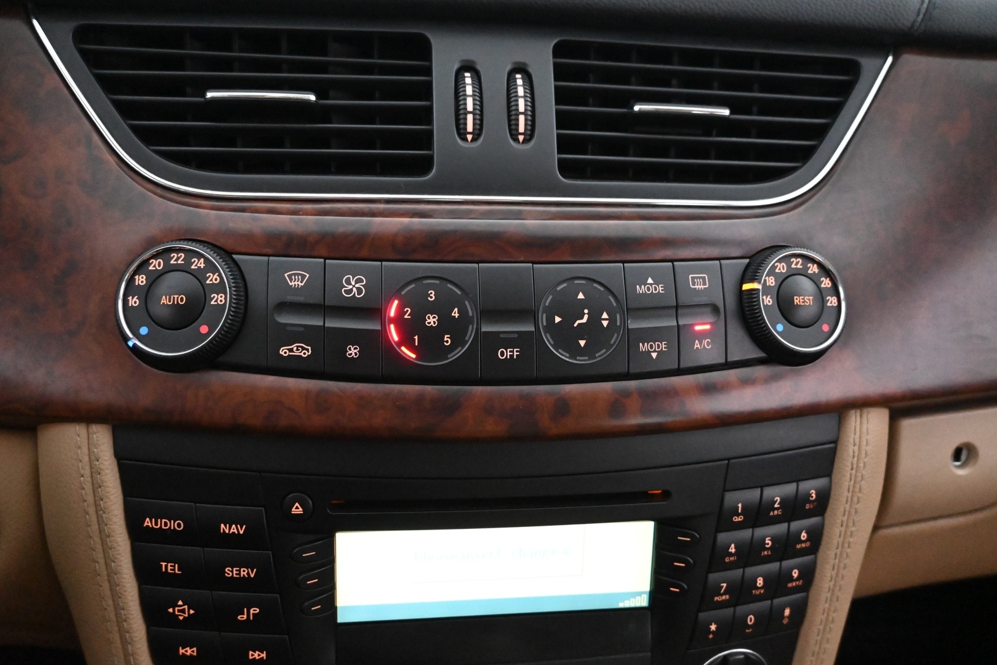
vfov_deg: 44.6
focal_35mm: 29
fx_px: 810
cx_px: 498
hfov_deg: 63.2
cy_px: 332
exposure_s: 1/60
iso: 9000
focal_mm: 19.5
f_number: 3.8
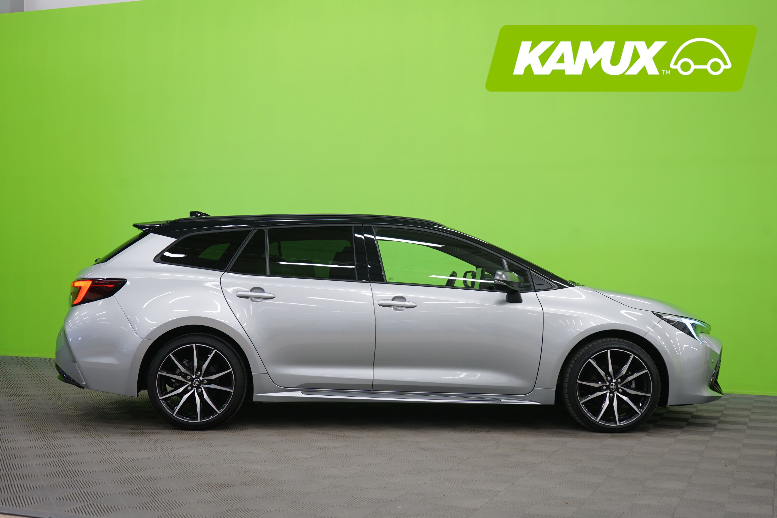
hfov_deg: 43.6
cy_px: 259
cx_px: 388
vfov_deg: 29.9
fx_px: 971
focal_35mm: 45
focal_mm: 45
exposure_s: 1/8
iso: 400
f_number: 5
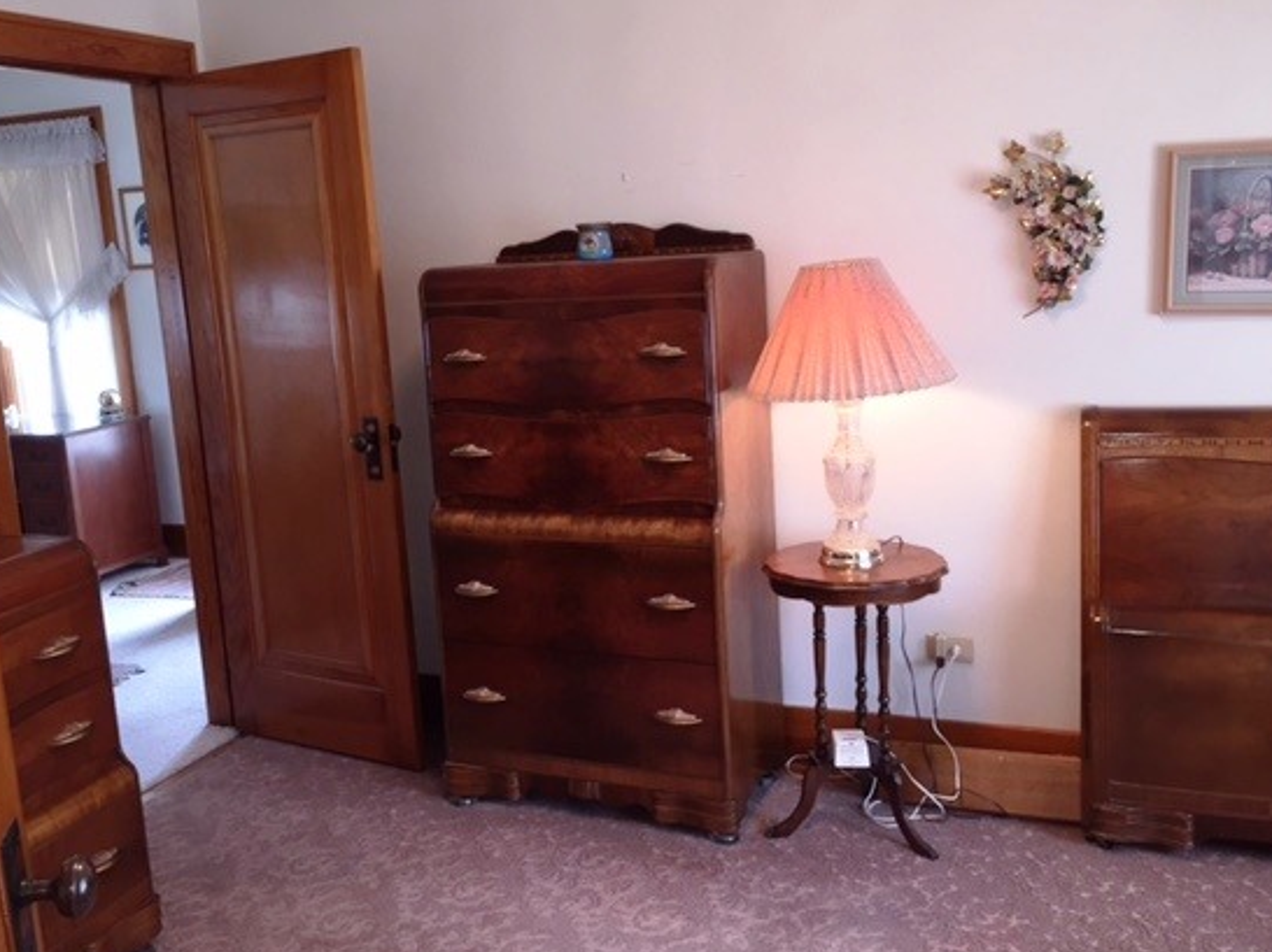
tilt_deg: -8.9
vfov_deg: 41.7
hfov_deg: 53.9
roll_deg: +3.2
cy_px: 424
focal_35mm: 34
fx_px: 1249
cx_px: 599
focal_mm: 4.15
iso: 80
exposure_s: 1/30
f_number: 2.2
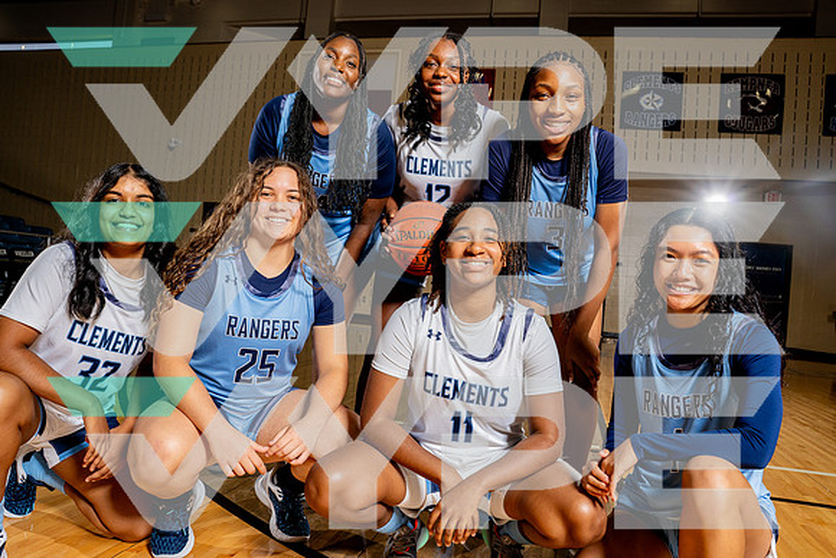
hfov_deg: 67.4
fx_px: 627
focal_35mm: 27
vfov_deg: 48.0
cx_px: 418
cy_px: 279
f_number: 6.3
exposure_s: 1/250
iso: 400
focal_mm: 27
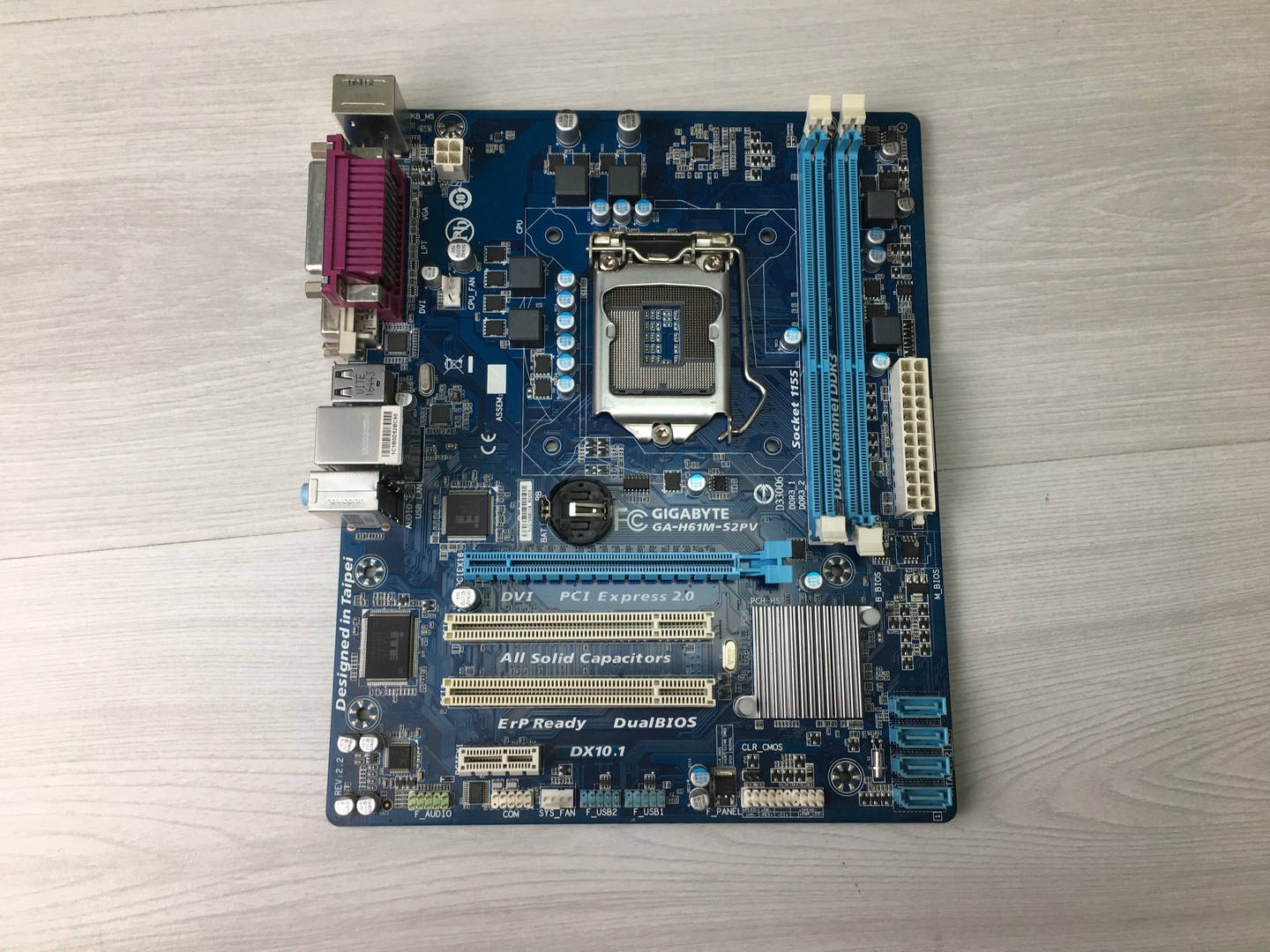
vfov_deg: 48.2
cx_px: 635
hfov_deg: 61.7
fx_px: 1064
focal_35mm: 29
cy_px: 476
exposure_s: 1/100
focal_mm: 4.15
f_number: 2.2
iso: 32
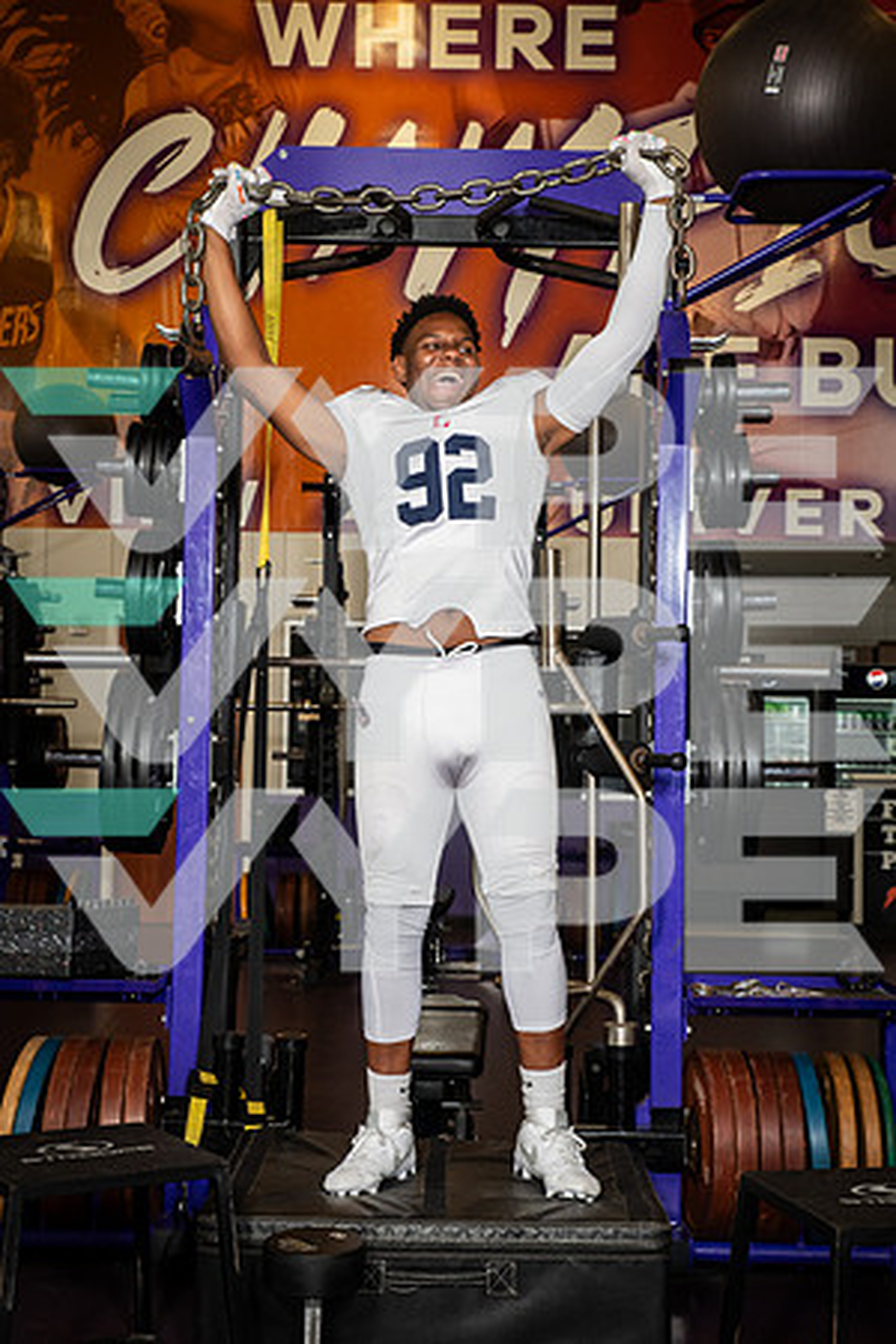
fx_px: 1941
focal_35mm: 52
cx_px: 448
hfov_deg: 26.0
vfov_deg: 38.2
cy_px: 672
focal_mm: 52
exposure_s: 1/250
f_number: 7.1
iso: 800
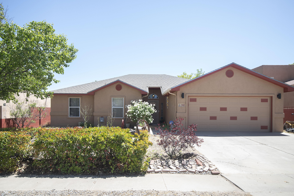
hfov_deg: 73.8
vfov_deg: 53.1
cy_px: 98
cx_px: 147
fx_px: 196
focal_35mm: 24
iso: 400
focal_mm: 16
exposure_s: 1/250
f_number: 9
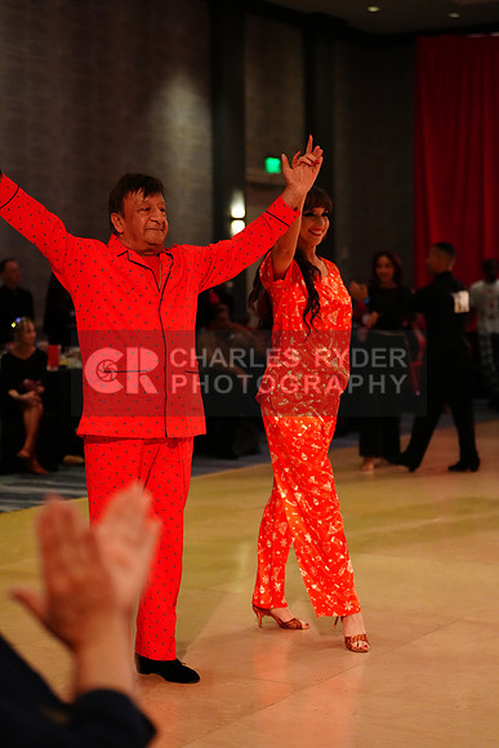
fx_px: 1454
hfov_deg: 19.5
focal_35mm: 70
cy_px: 374
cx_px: 250
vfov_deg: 28.8
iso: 5000
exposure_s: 1/500
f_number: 2.8
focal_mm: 70
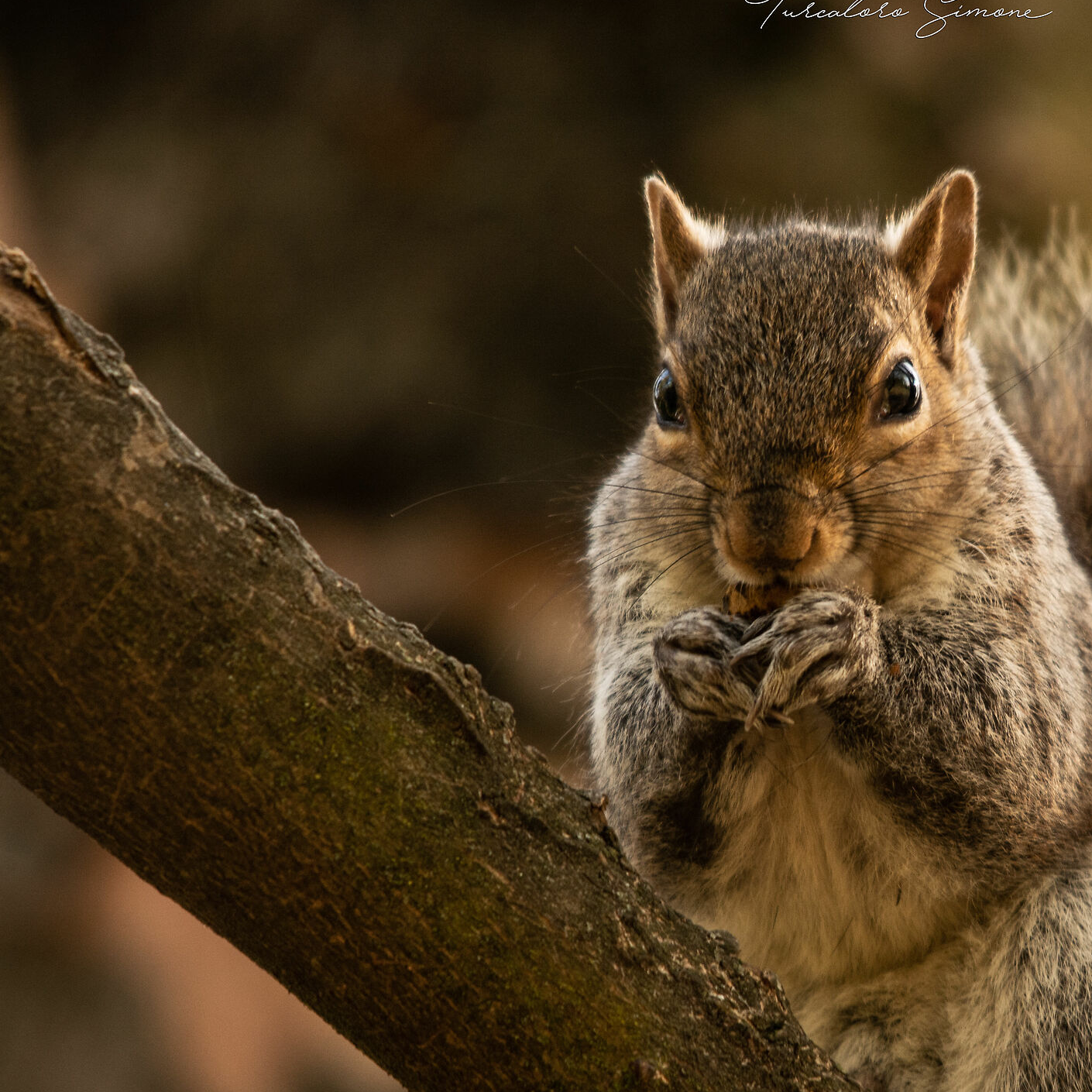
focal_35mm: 1085
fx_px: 38724
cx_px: 898
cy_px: 591
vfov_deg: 1.6
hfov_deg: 1.6
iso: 400
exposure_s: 1/160
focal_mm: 500
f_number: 6.3
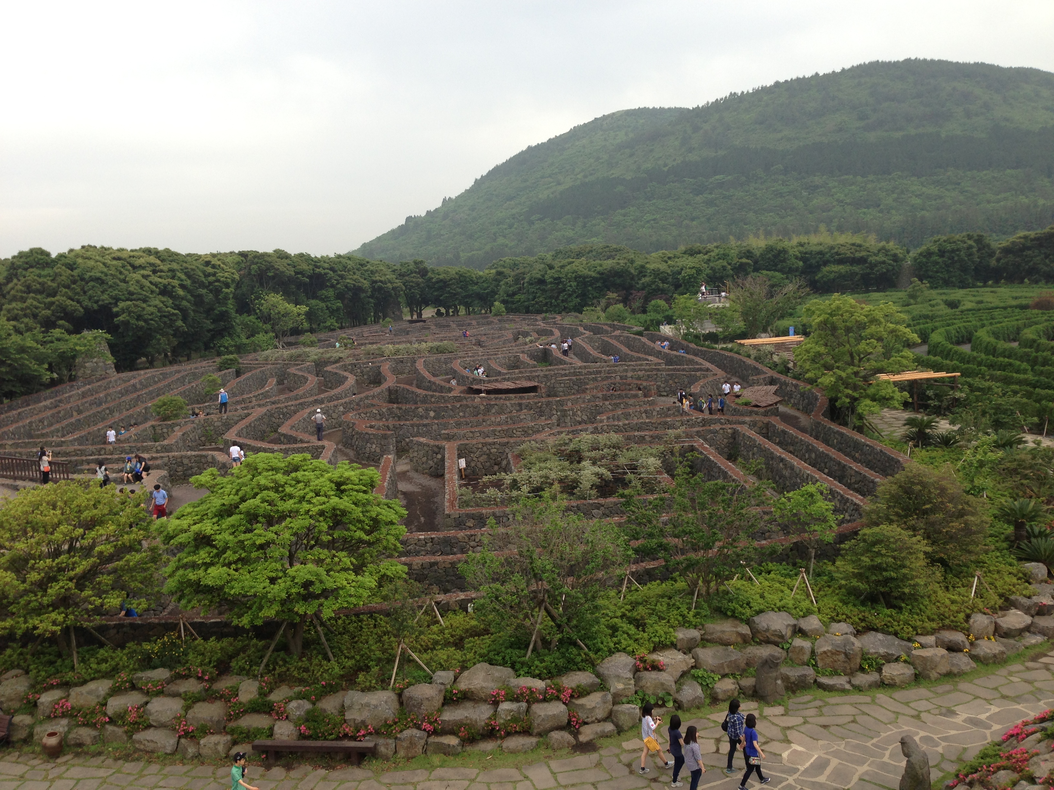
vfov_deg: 42.9
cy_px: 395
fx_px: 1005
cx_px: 527
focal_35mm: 33
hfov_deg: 55.4
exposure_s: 1/335
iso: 50
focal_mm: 4.13
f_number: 2.4
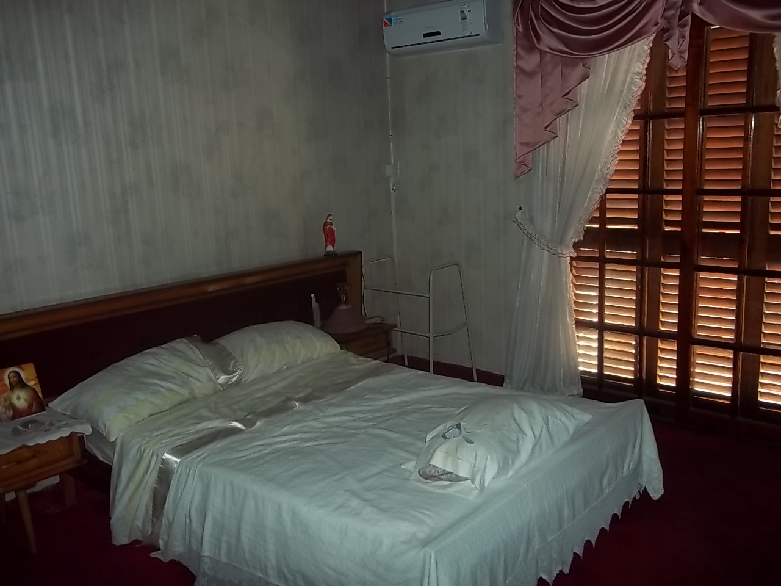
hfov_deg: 56.8
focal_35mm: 32
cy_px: 293
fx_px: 722
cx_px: 390
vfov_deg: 44.2
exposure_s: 1/30
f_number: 2.9
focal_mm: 5.7
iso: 80
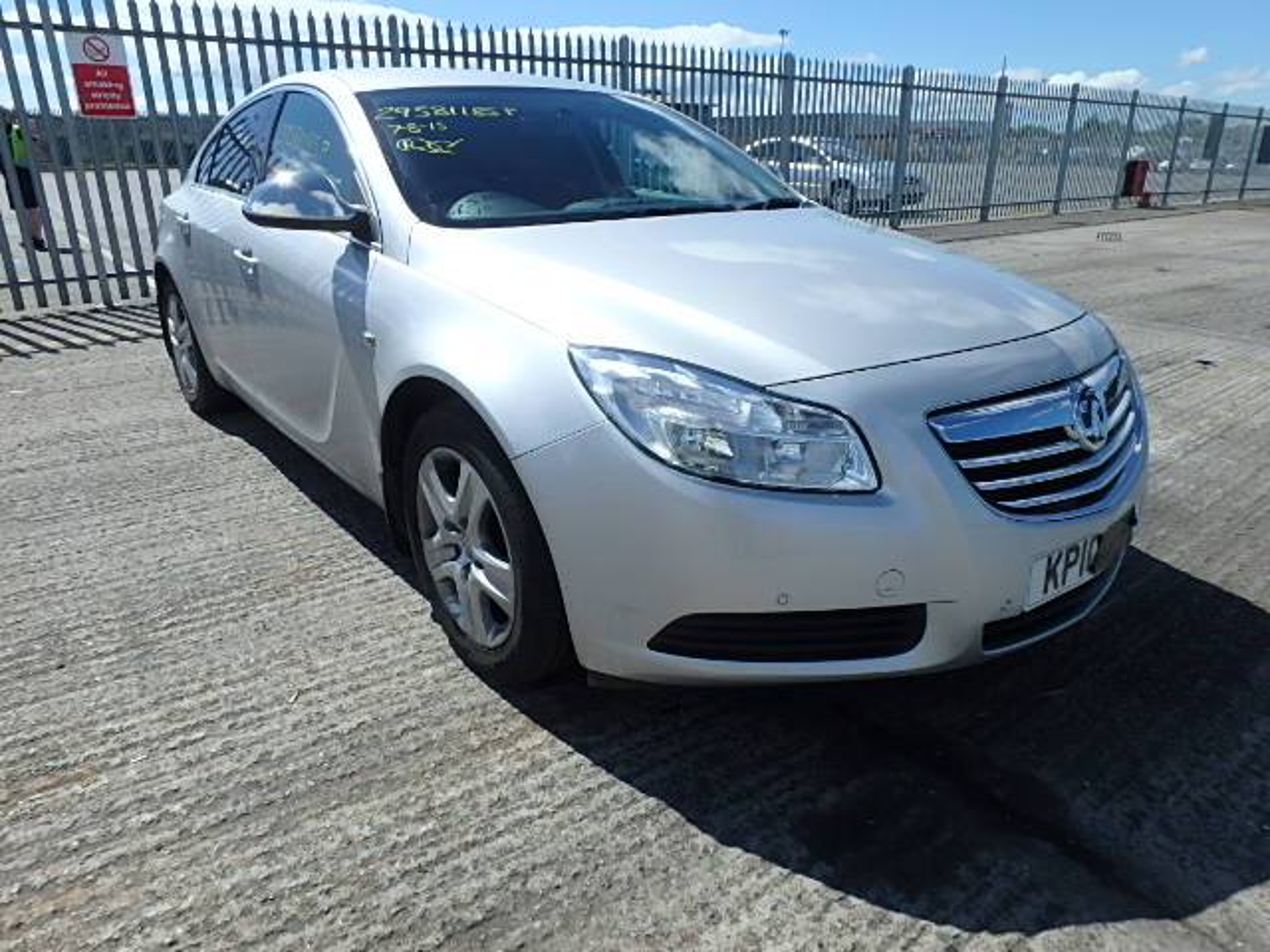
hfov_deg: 73.9
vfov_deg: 58.9
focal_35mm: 23
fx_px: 844
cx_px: 635
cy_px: 476
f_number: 6.3
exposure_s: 1/500
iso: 125
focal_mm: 4
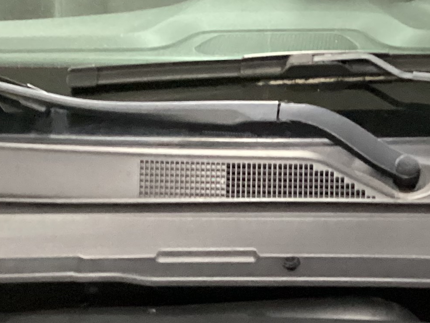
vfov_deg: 14.1
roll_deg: +1.2
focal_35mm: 102
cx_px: 293
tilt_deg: -30.6
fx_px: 1267
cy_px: 370
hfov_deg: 19.2
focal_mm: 3.3
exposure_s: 1/24
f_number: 2.4
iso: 800
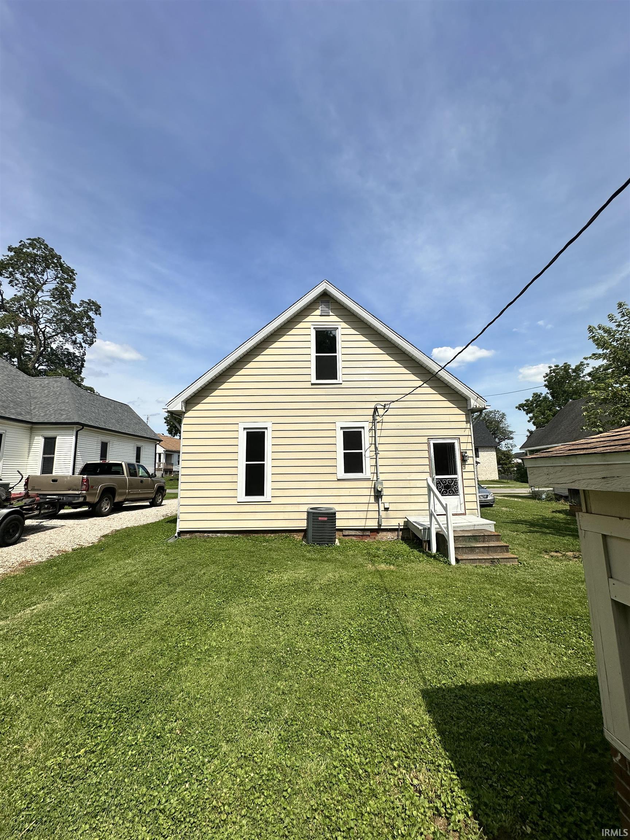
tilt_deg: +8.1
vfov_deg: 102.1
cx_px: 315
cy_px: 420
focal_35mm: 14
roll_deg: -0.3
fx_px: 340
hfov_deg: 85.7
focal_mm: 2.22
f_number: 2.2
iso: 50
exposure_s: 1/3610
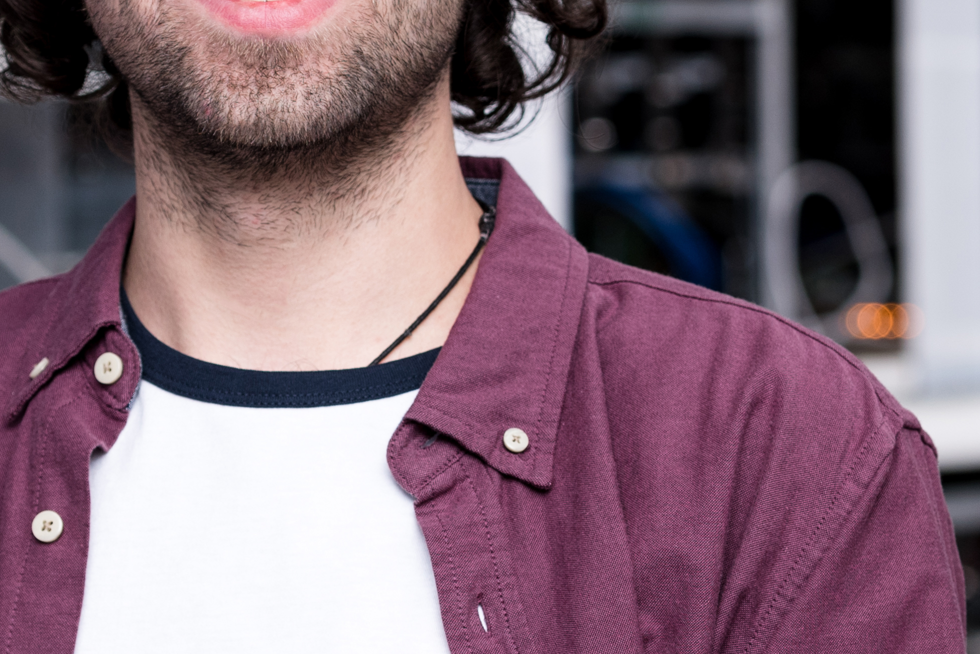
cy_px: 350
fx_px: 9203
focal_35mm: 338
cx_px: 229
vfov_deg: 4.1
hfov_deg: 6.1
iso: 100
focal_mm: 90
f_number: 4
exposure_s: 1/160
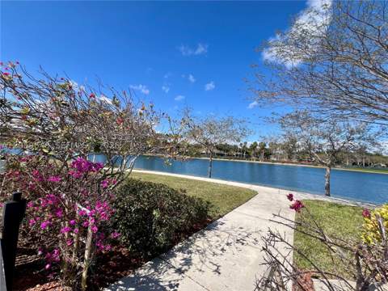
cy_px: 146
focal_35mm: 13
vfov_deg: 89.9
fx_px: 146
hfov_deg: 106.2
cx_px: 194
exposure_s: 1/1845
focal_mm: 1.57
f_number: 1.8
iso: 32
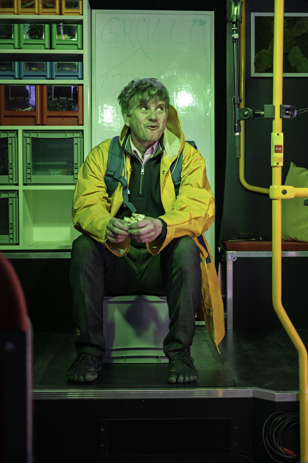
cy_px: 232
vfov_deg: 39.6
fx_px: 642
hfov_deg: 27.0
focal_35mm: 50
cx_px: 154
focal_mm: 50
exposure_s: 1/125
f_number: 2.8
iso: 560
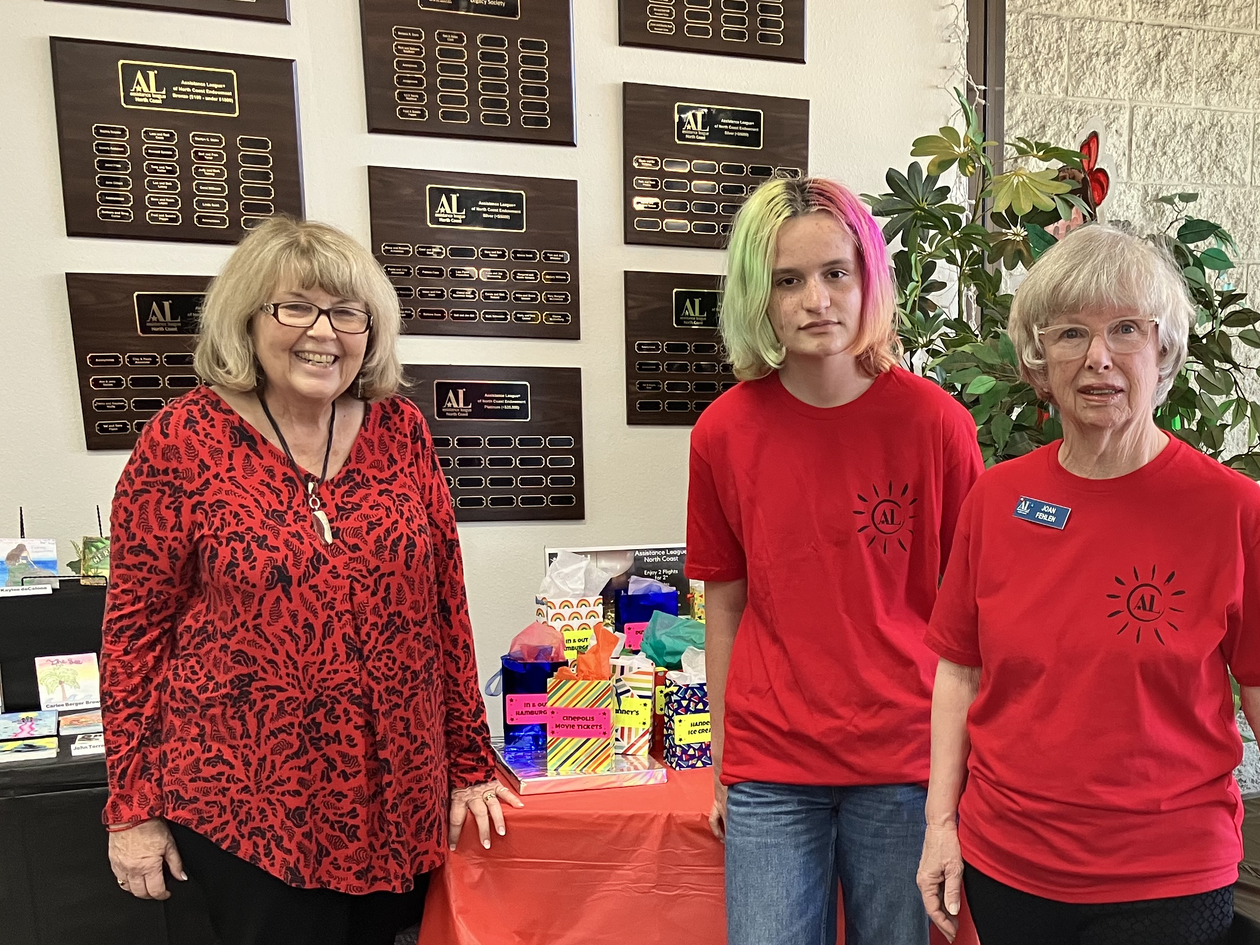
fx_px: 1601
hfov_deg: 41.7
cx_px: 941
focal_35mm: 44
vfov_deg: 32.2
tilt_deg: -14.3
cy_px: 722
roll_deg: -0.2
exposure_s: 1/60
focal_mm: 3.99
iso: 100
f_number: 1.8
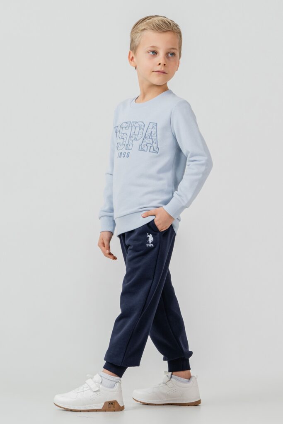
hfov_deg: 7.2
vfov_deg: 10.8
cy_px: 212
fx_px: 2239
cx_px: 142
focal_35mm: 190
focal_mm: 127
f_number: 7.1
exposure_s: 1/160
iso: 200
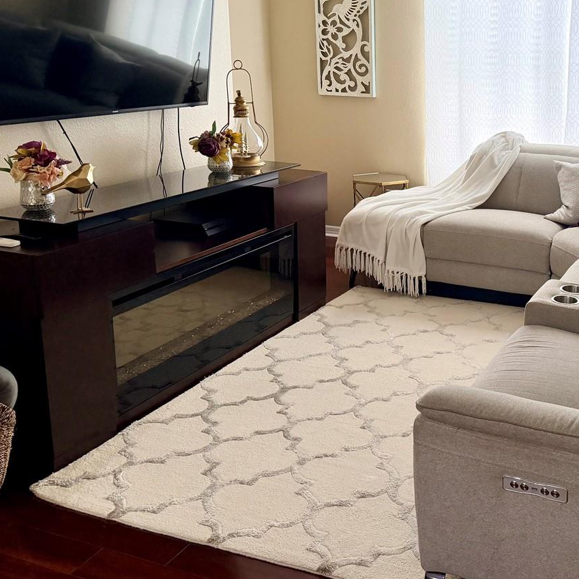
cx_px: 465
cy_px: 218
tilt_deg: -13.4
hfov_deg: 40.1
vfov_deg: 41.6
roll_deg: -1.7
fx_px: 757
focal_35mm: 40
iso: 250
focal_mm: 6.76
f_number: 1.78
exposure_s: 1/60
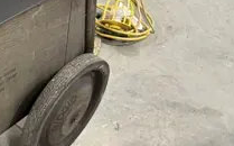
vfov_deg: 16.5
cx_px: -84
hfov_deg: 23.0
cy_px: 20
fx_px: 497
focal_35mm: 78
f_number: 1.78
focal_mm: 6.86
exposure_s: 1/60
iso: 400
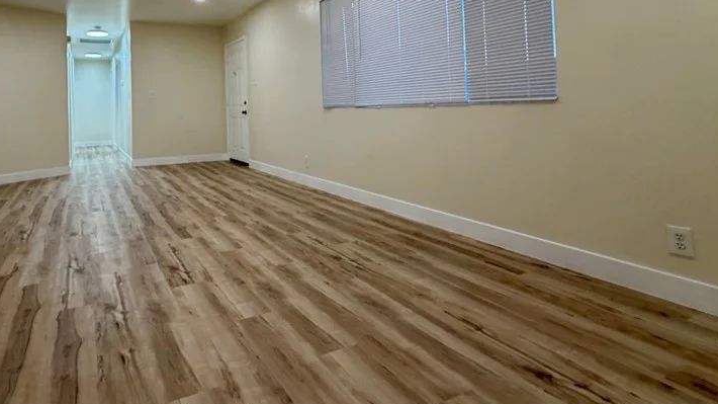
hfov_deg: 79.7
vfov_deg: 49.2
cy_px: 95
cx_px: 270
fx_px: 419
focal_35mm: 22
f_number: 2.2
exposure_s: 1/60
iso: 200
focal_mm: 2.22
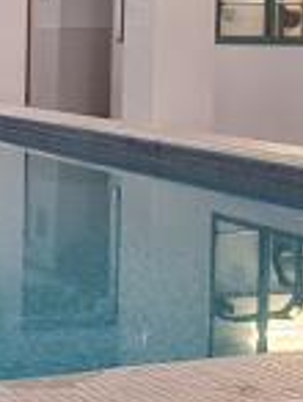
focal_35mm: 91
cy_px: 72
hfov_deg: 15.5
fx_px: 1059
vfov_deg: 21.2
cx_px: -94
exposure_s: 1/33
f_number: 2.2
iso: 400
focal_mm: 2.2
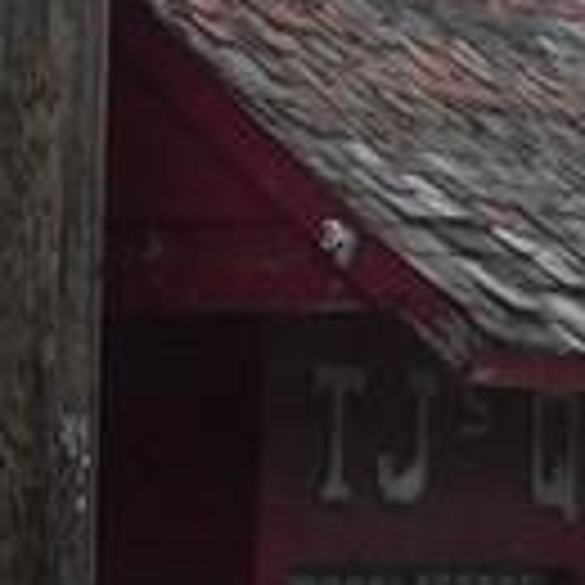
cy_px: 972
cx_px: -594
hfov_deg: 6.1
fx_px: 5315
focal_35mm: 278
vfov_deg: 6.2
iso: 125
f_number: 3.6
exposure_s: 1/1250
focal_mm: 7.1
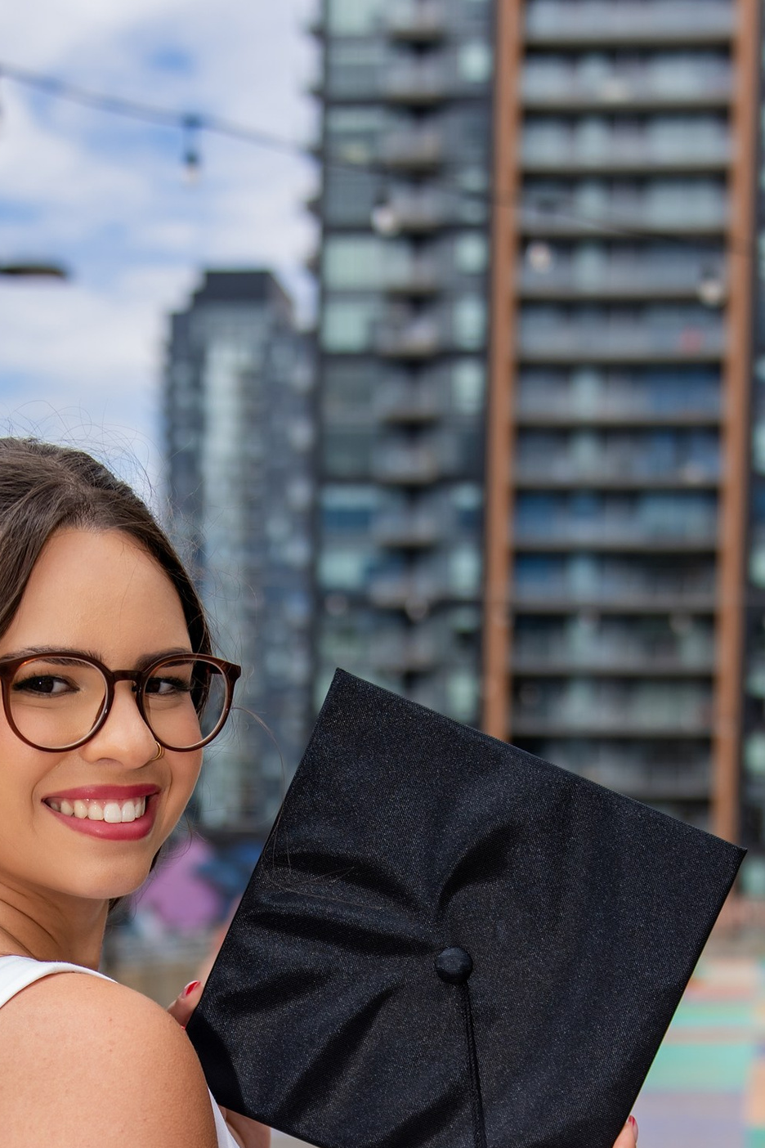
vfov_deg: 21.0
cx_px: 349
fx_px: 2964
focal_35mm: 93
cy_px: 1213
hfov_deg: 14.7
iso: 100
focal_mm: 34
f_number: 2.8
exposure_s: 1/1000
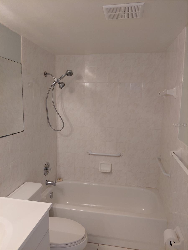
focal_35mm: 25
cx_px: 94
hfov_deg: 54.9
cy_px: 125
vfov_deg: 69.4
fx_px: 181
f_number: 1.8
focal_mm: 4.69
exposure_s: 1/60
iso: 100
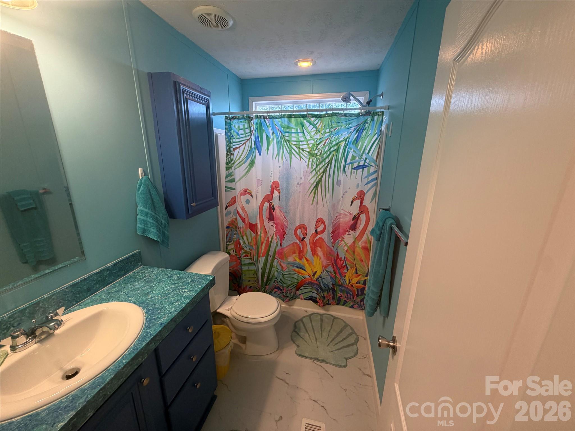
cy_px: 216
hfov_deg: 102.1
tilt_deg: -12.3
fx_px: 233
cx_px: 288
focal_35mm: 14
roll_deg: +0.5
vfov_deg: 85.7
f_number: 2.2
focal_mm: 2.22
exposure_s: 1/60
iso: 160
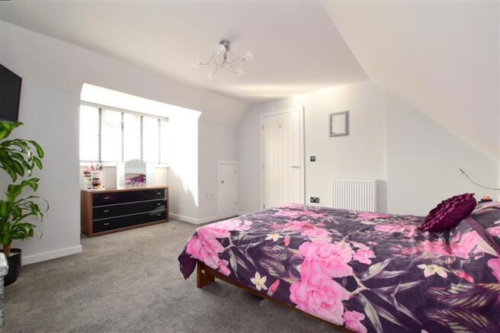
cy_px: 166
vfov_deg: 77.3
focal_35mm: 15
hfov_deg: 100.4
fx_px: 208
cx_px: 250
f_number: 8
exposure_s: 1/30
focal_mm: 10
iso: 400
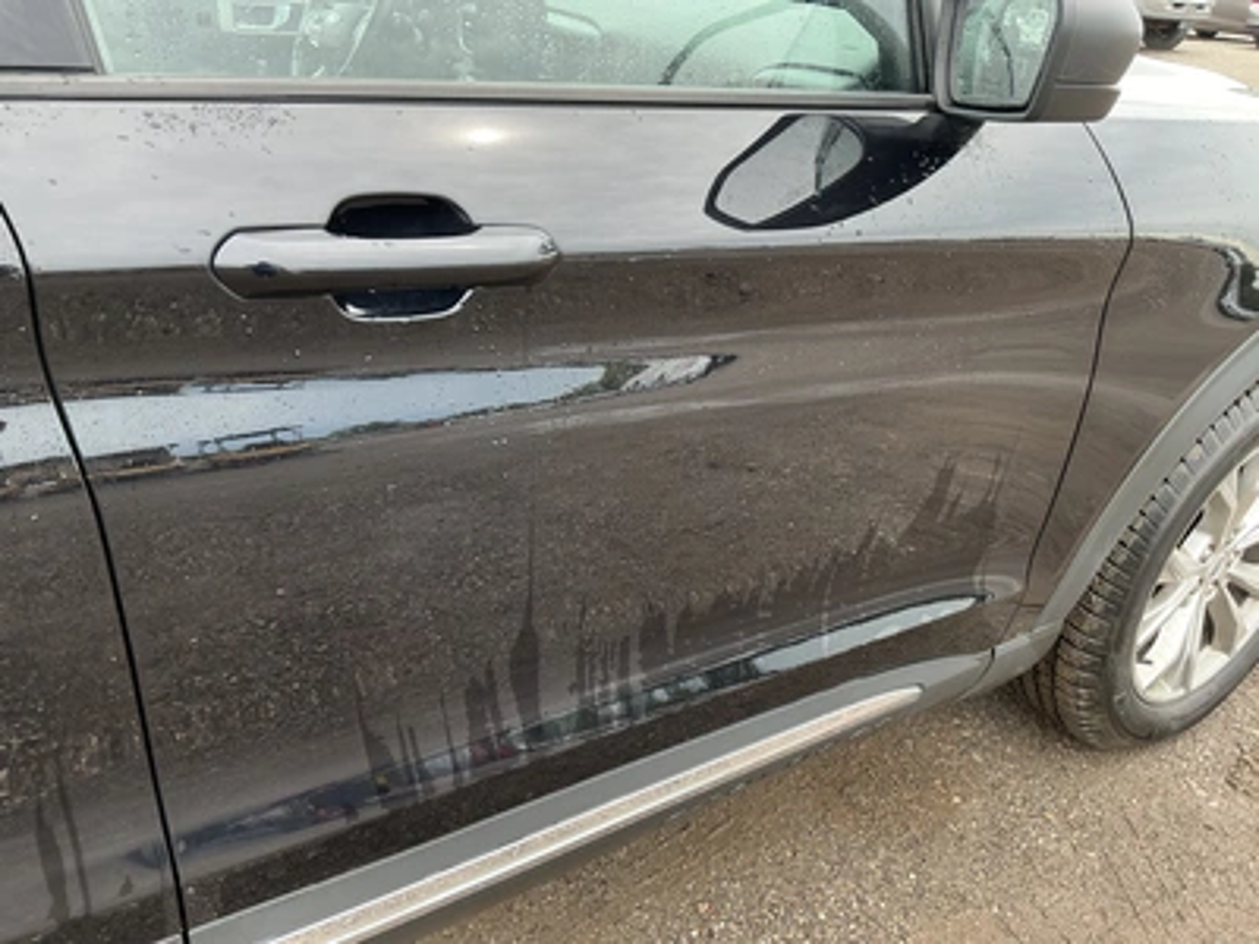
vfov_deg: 49.7
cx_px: 630
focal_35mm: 28
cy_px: 472
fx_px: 1018
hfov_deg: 63.4
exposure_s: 1/122
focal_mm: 3
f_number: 1.8
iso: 20
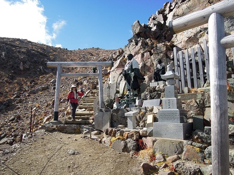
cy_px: 88
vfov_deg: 56.8
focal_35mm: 24
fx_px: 162
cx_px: 117
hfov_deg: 71.6
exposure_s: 1/1250
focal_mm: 4.3
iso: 160
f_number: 3.5
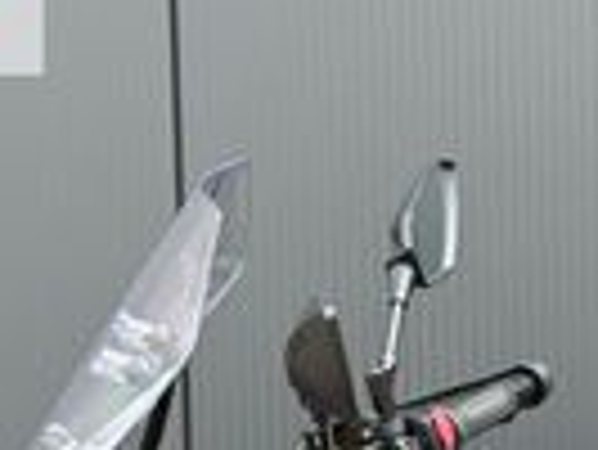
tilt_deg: -5.6
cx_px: 827
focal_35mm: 231
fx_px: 3994
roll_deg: +0.2
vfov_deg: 6.3
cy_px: 855
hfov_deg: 8.4
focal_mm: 6.76
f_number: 1.78
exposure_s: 1/675
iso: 80
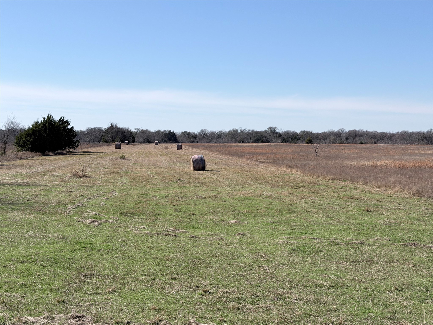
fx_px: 600
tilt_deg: -1.5
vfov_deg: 30.3
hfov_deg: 39.7
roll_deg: -0.1
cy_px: 162
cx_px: 216
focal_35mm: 48
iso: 64
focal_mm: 6.76
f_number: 1.78
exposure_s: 1/7143
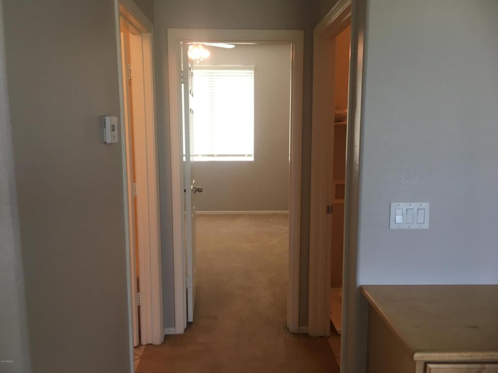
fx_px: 417
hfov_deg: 61.7
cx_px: 249
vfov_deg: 48.2
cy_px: 186
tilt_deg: -7.5
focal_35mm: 29
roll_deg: -0.4
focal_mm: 4.15
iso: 64
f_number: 2.2
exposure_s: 1/30
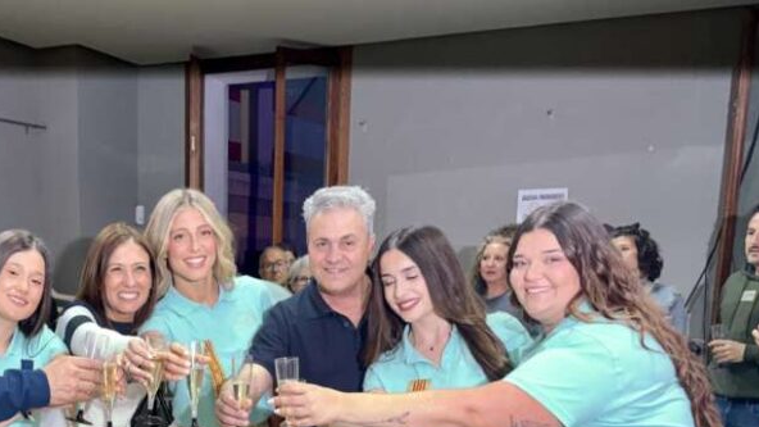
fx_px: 986
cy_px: 482
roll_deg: +0.3
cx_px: 158
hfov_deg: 40.5
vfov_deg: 22.9
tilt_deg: -12.5
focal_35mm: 49
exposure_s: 1/50
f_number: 1.6
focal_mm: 5.96
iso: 320
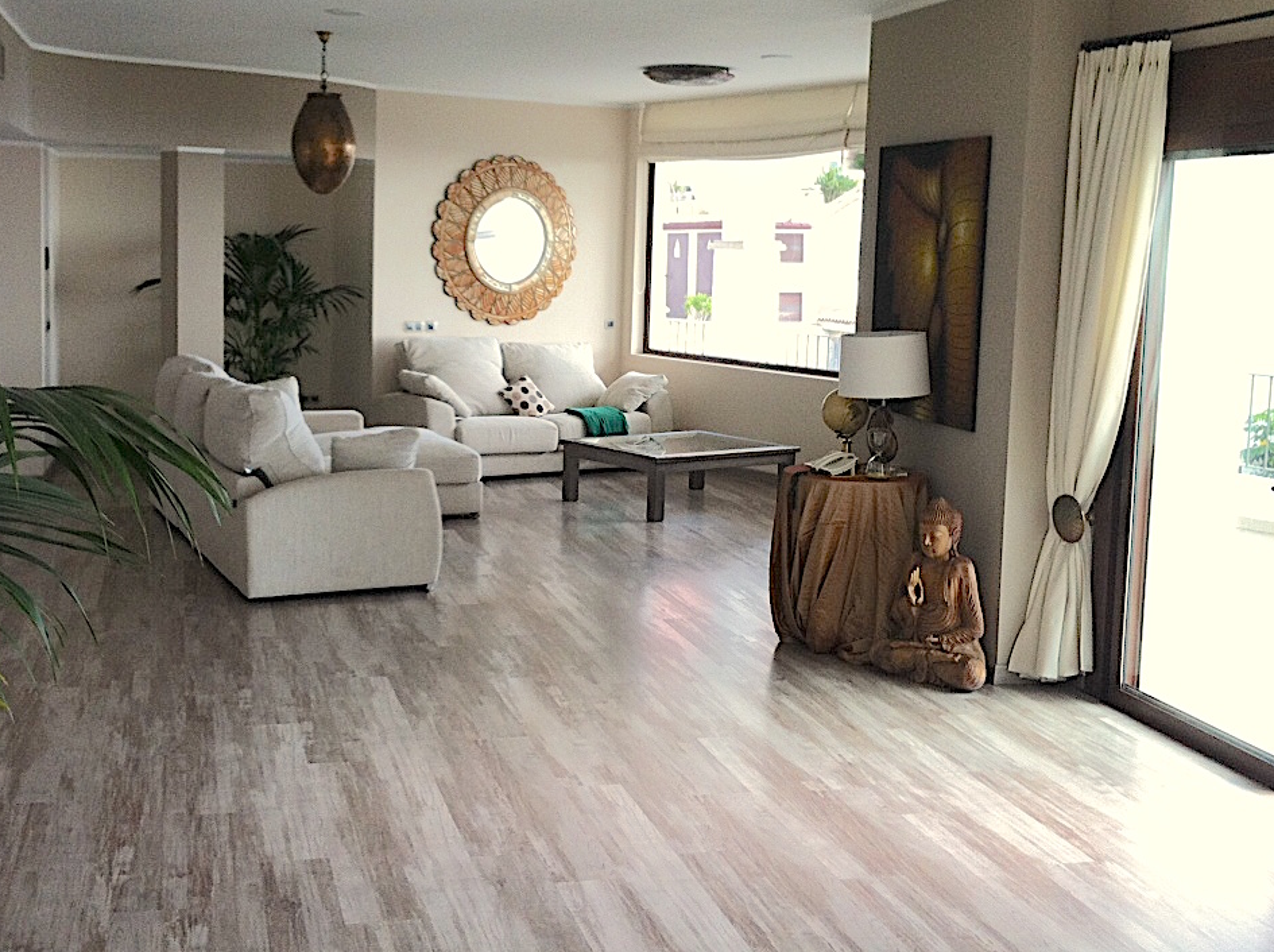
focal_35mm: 48
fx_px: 1764
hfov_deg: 39.6
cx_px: 555
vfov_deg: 30.2
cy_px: 407
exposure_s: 1/120
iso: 100
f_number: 2.8
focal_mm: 3.85
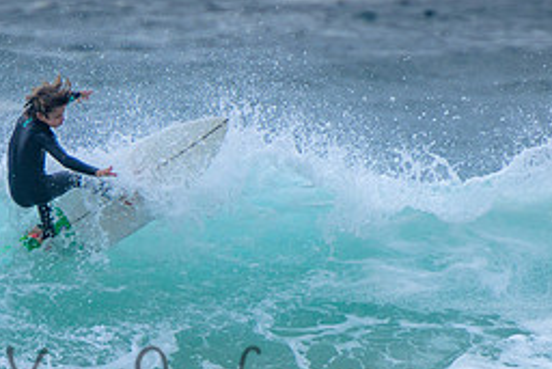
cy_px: 315
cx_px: 139
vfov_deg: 1.1
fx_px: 19100
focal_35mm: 1245
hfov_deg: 1.7
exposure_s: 1/2000
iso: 250
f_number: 5.6
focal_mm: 400
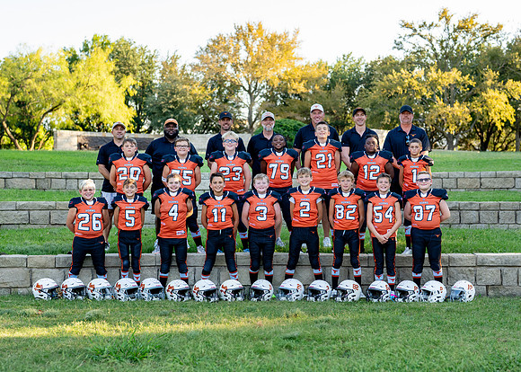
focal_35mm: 65
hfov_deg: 30.3
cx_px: 276
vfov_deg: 21.9
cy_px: 208
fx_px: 962
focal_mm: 50
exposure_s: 1/500
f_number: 2.2
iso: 200
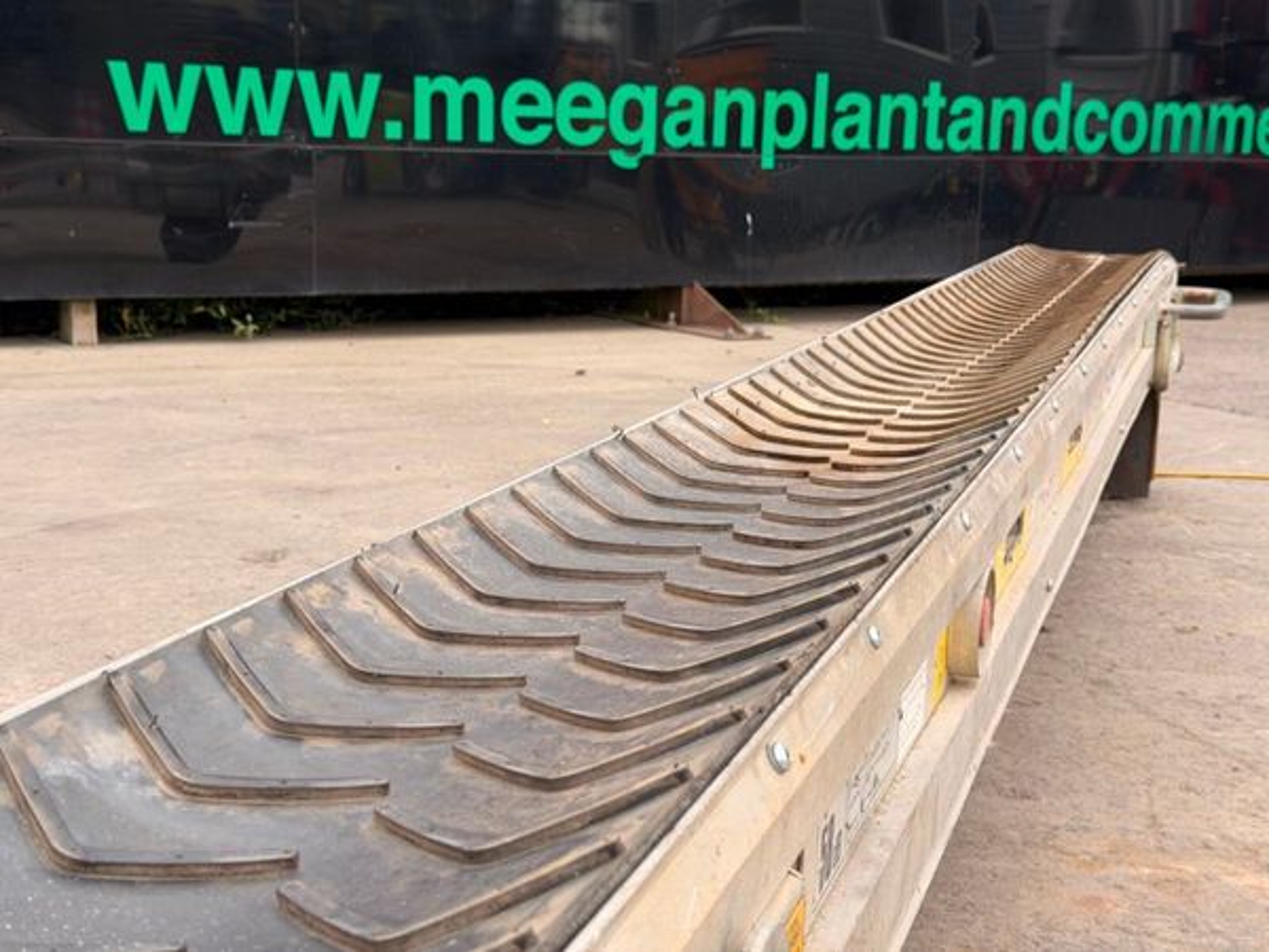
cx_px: 634
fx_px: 1760
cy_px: 476
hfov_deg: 39.7
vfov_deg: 30.3
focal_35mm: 48
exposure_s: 1/712
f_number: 1.78
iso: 64
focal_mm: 6.76
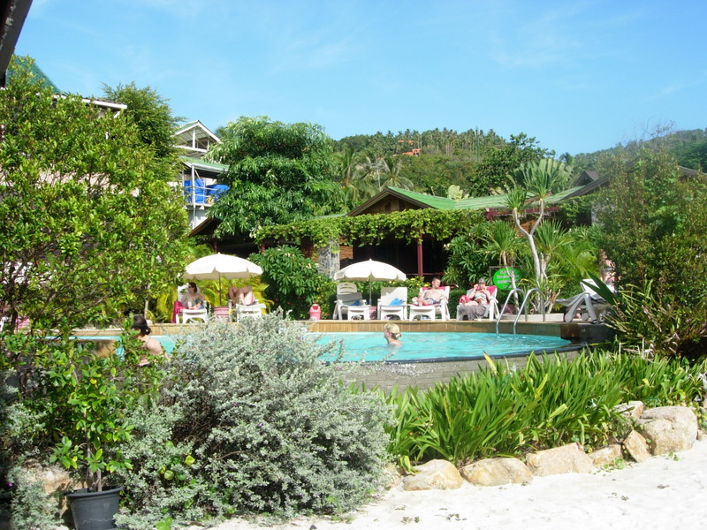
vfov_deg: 37.7
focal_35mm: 38
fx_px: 776
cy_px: 265
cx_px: 354
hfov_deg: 49.0
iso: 64
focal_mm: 7.8
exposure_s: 1/418
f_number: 4.8
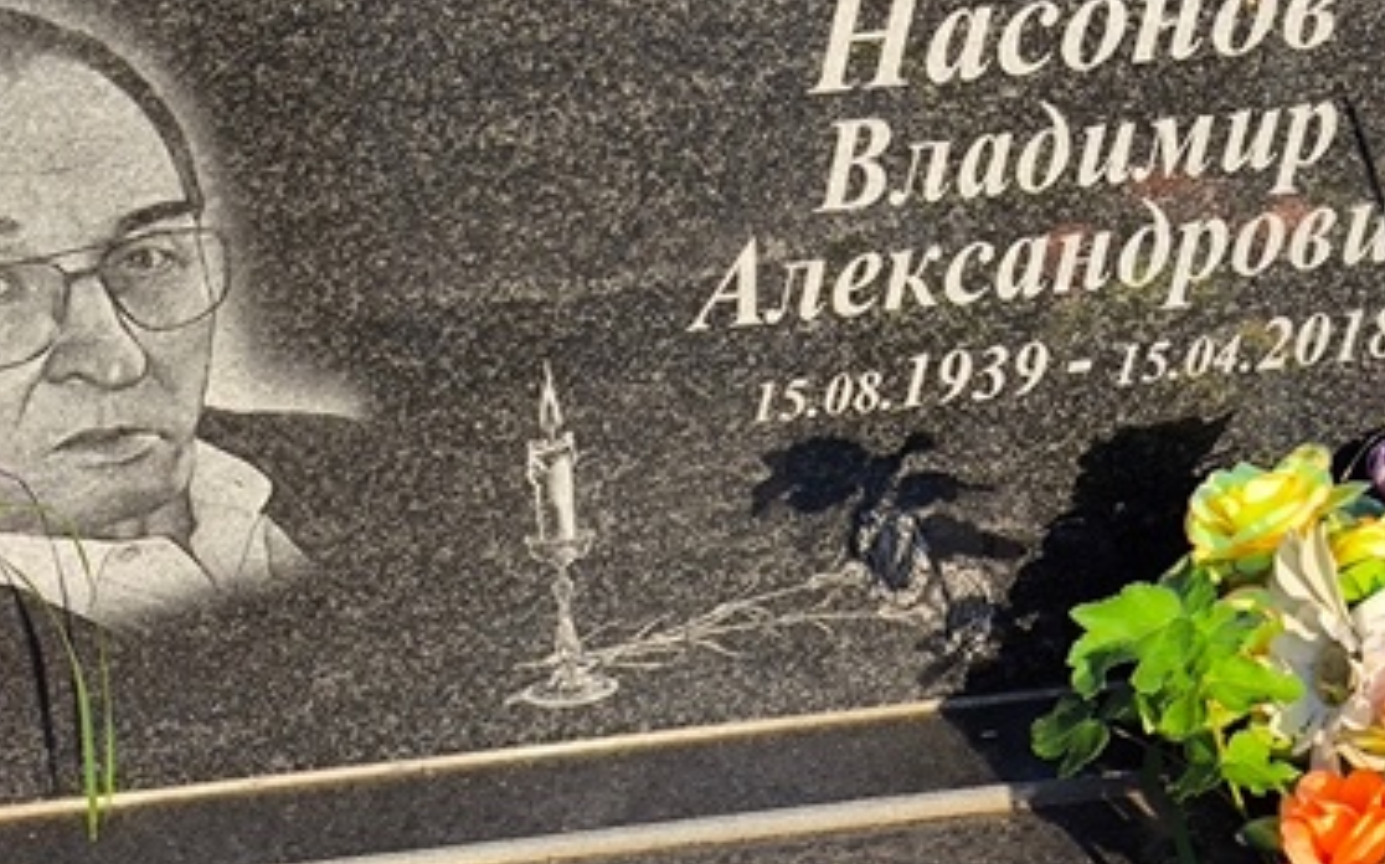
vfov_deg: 11.5
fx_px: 4300
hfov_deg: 18.3
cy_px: 384
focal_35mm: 114
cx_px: 828
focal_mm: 4.71
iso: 50
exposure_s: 1/854
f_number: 1.7
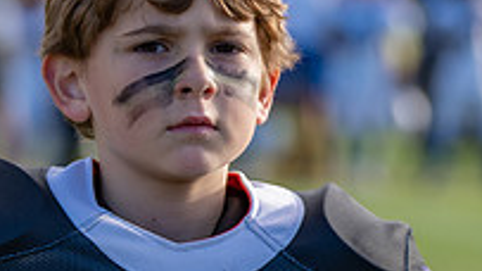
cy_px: 264
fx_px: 5315
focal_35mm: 416
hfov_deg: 5.2
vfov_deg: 2.9
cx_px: 140
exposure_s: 1/640
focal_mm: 99
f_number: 2.8
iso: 100
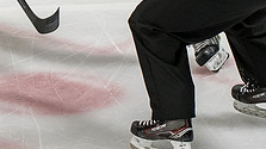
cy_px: -104
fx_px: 2347
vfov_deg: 3.6
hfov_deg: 6.5
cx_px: 44
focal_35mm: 333
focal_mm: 70
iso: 2500
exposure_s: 1/800
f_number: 3.2
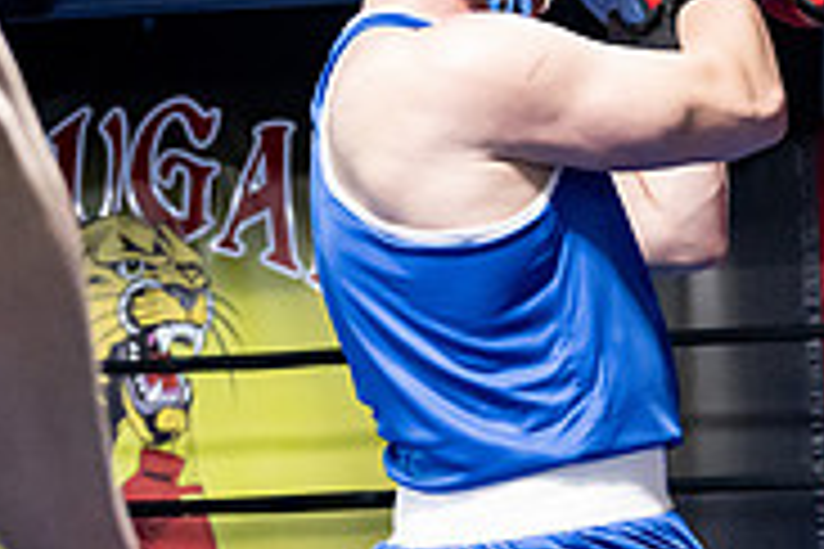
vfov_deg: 12.0
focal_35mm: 114
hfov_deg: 16.6
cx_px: 1180
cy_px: 313
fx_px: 2609
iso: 8000
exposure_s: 1/1000
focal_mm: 36
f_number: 2.8
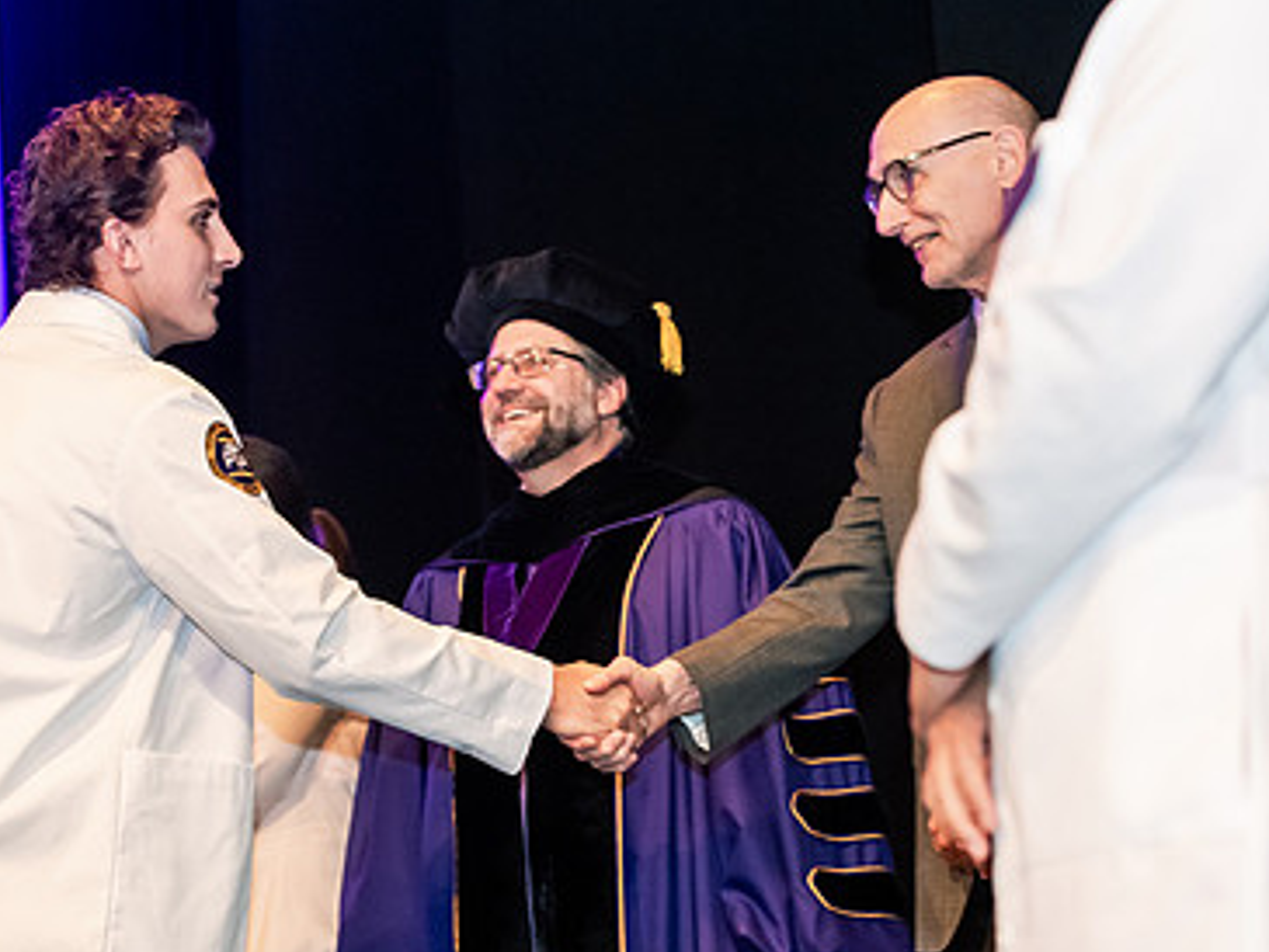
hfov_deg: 18.4
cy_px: 471
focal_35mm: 107
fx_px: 3924
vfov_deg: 13.8
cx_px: 522
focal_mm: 70
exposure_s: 1/200
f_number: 3.5
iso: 2500
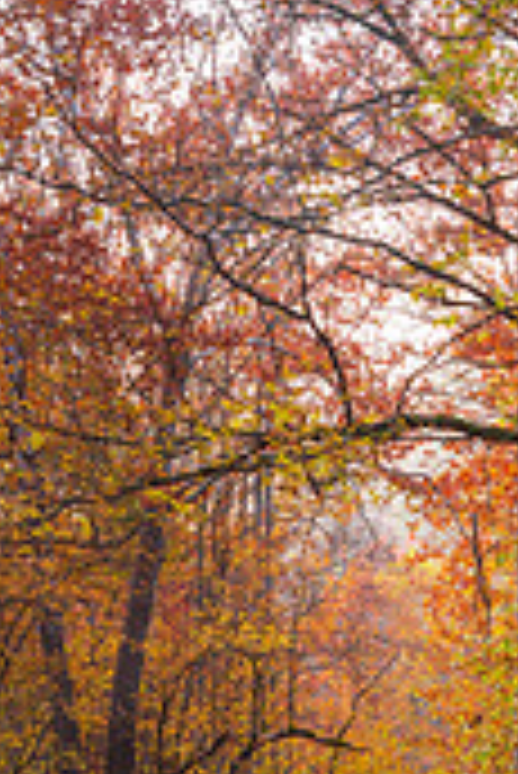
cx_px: 599
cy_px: 846
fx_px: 3489
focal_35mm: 162
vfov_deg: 12.5
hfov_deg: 8.4
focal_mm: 62
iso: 64
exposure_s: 1/6
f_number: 11
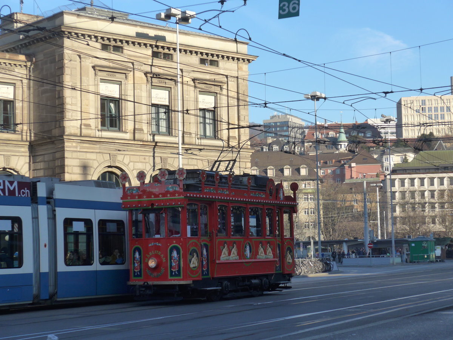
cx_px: 226
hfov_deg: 24.4
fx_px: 1047
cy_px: 170
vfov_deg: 18.4
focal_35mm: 80
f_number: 4.4
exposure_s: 1/320
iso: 125
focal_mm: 16
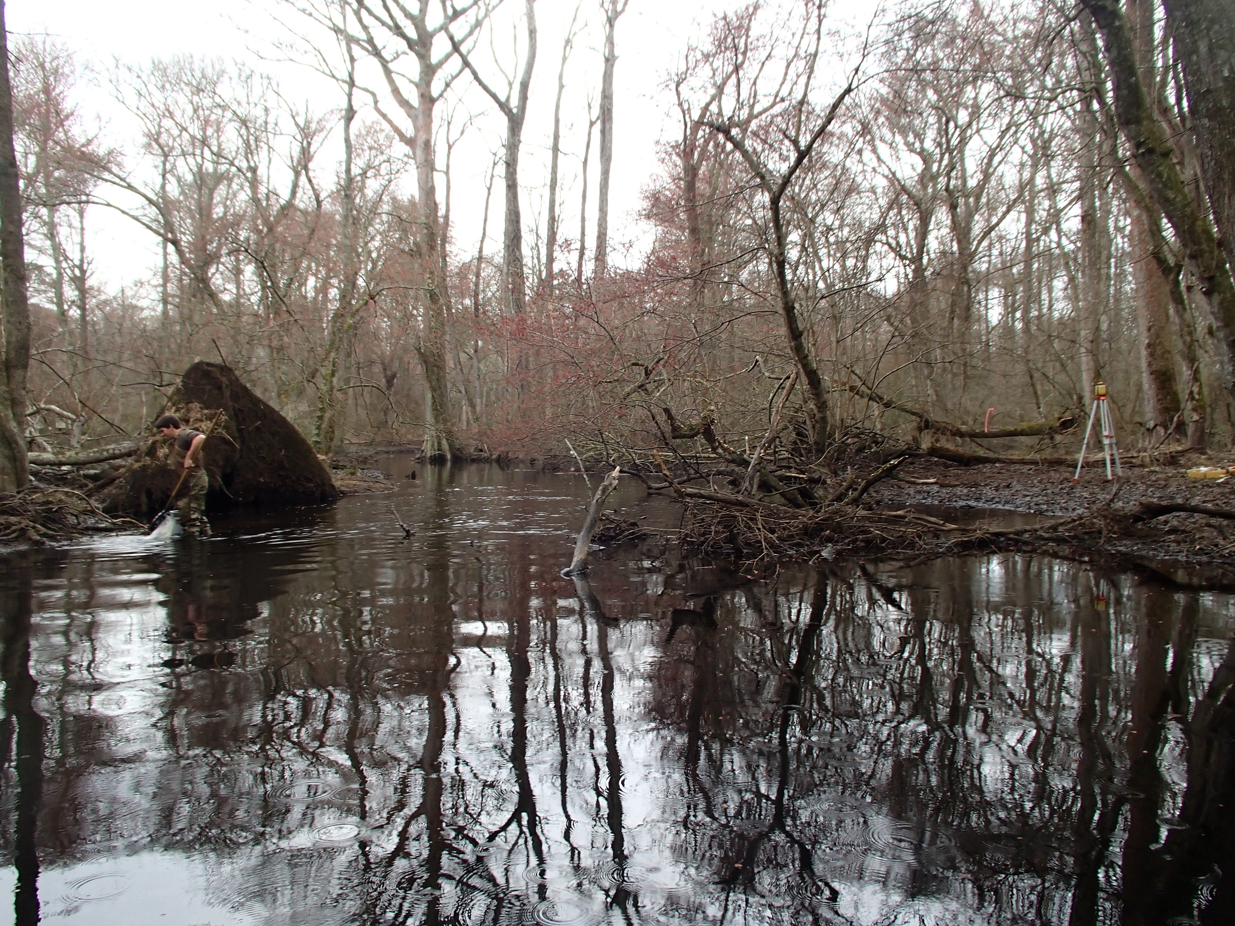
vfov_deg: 49.7
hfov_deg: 63.4
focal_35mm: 28
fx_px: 999
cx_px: 618
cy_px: 463
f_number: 3.9
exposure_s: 1/60
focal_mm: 5
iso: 100
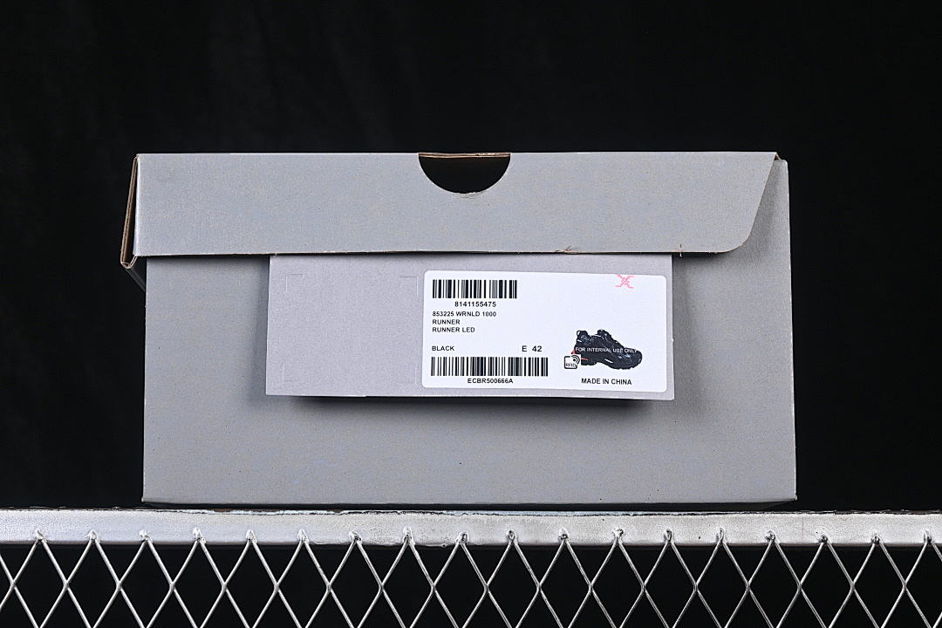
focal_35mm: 75
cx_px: 471
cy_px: 314
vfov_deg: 18.2
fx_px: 1962
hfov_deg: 27.0
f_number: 6.3
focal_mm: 50
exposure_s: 1/60
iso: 160
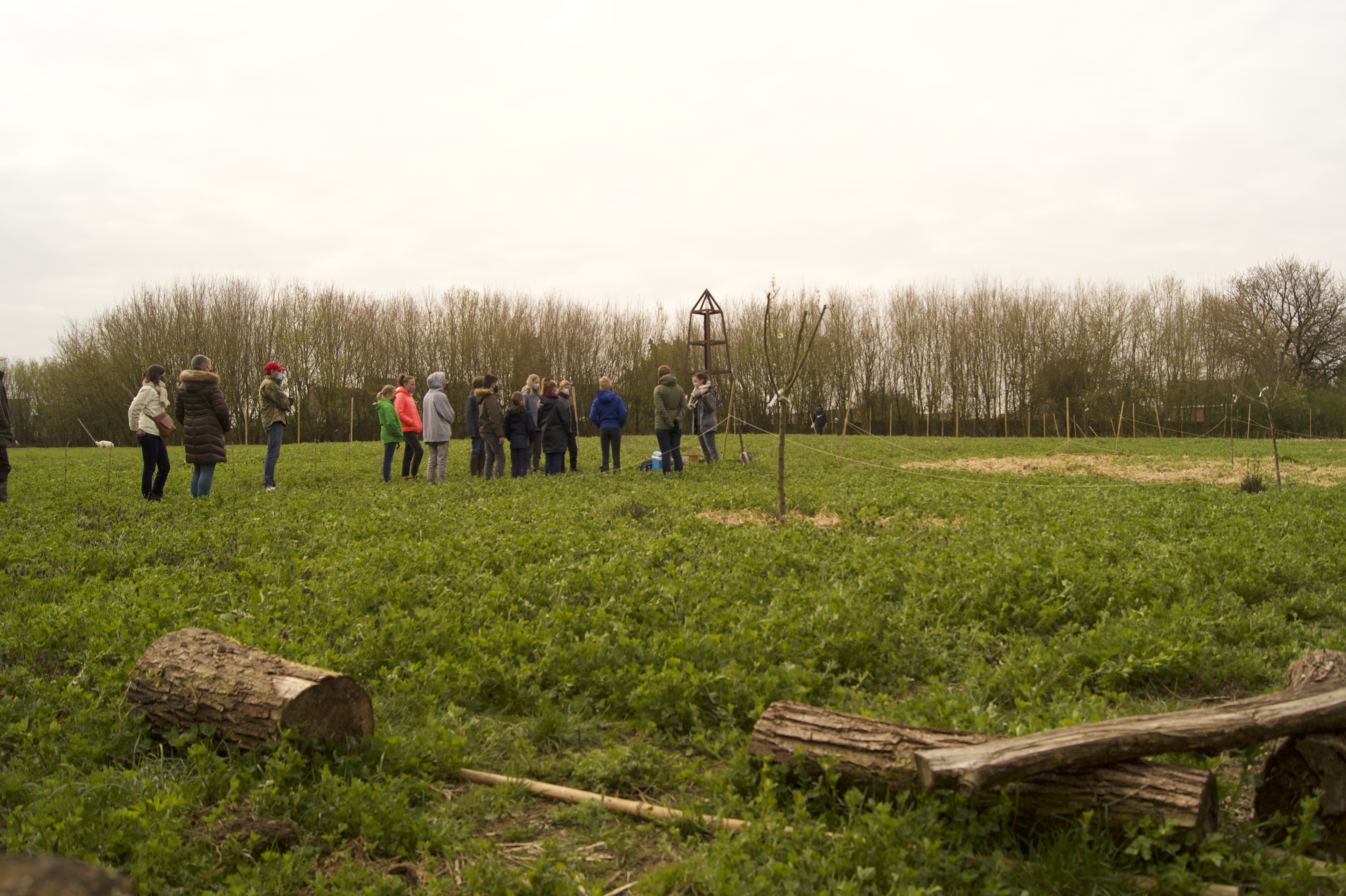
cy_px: 448
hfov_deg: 67.4
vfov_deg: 47.9
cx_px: 673
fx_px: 1009
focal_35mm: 27
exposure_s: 1/320
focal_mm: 18
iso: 100
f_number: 5.6
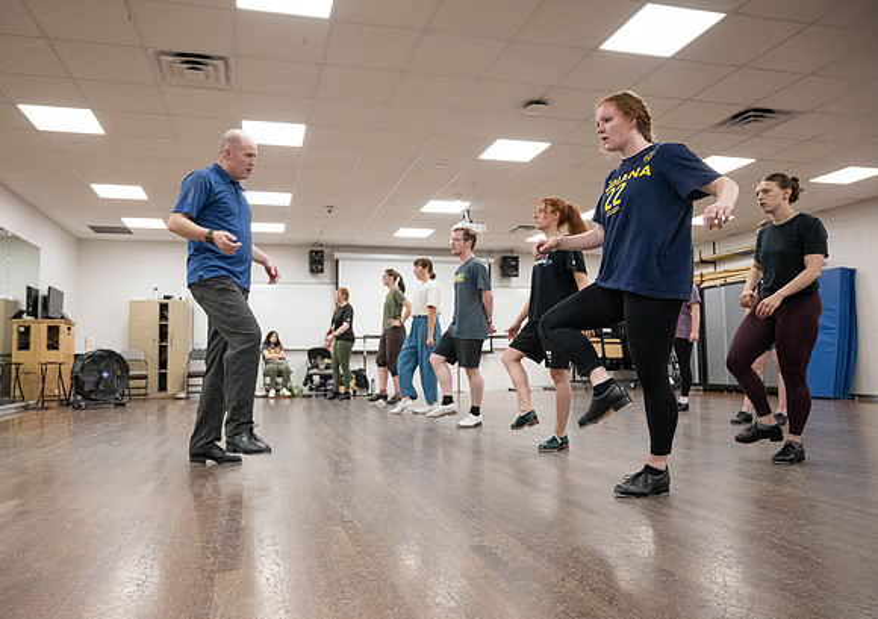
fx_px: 638
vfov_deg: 51.7
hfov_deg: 68.9
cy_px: 311
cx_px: 400
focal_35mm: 26
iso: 3200
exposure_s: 1/640
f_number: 4
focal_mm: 24
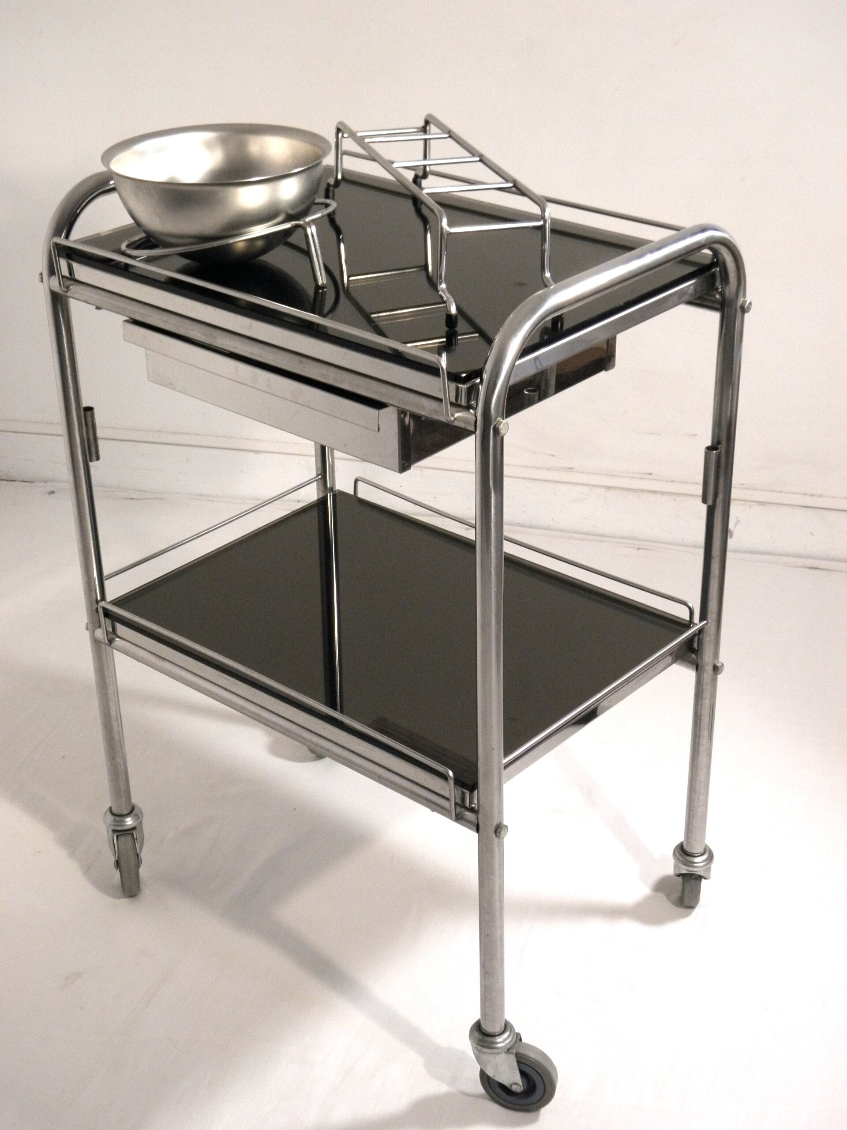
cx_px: 424
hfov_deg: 29.1
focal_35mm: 50
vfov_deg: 38.2
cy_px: 565
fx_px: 1631
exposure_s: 1/30
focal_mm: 9.1
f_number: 4
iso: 200
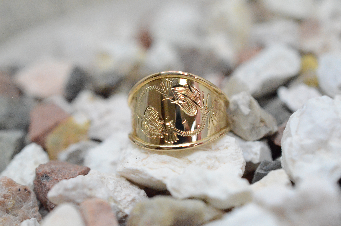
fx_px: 567
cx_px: 170
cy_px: 113
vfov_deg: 22.5
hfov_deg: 33.5
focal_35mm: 60
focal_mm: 40
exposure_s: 1/2500
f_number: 6.3
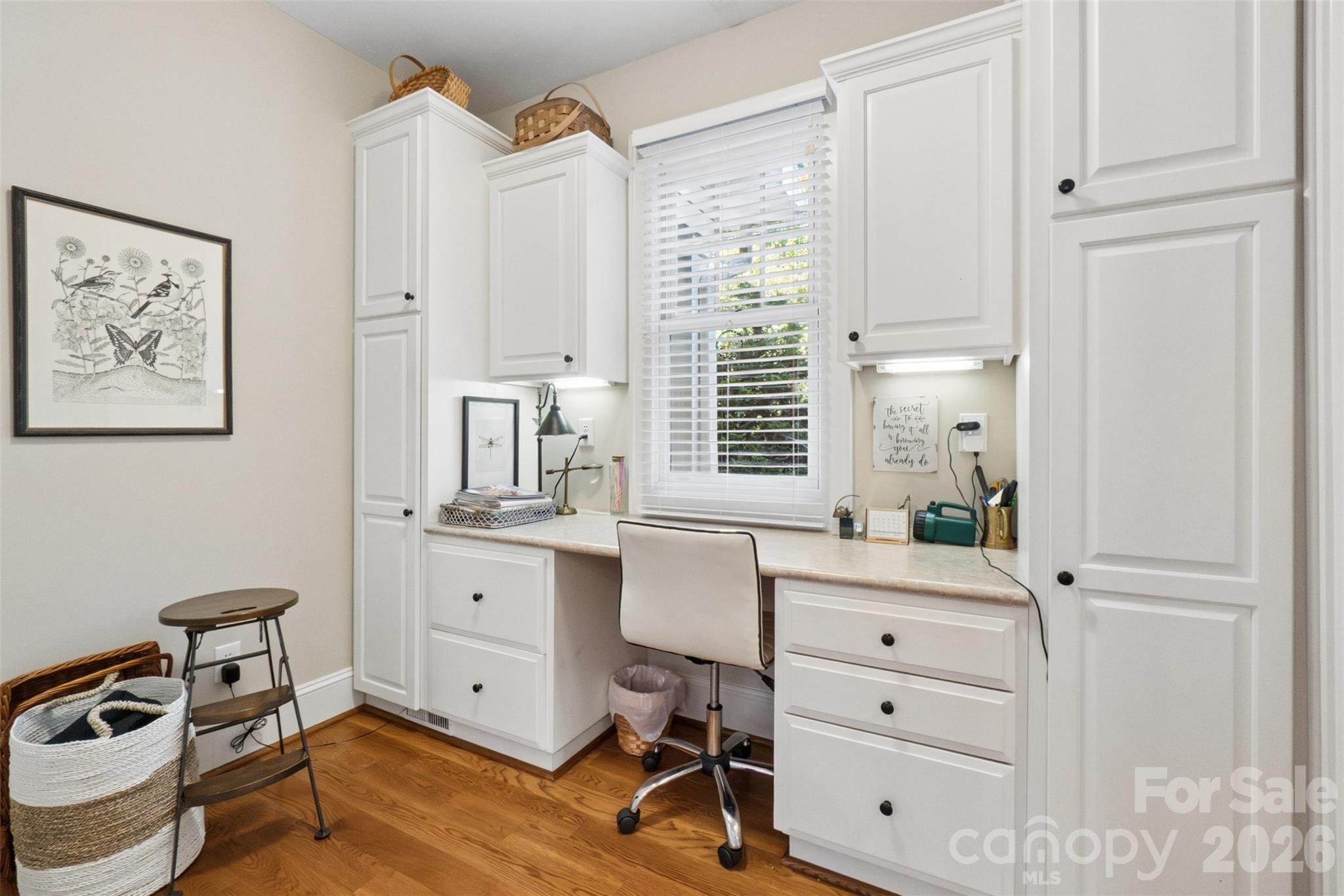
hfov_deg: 100.4
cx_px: 672
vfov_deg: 77.3
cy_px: 448
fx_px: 560
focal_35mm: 15
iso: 6400
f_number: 16
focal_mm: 10
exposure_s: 1/20
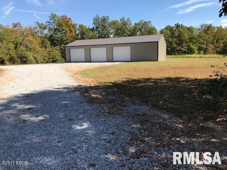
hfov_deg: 63.4
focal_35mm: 28
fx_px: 184
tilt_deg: -9.2
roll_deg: +1.7
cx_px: 114
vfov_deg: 49.7
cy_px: 85
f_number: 1.8
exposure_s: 1/1389
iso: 20
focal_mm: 3.99
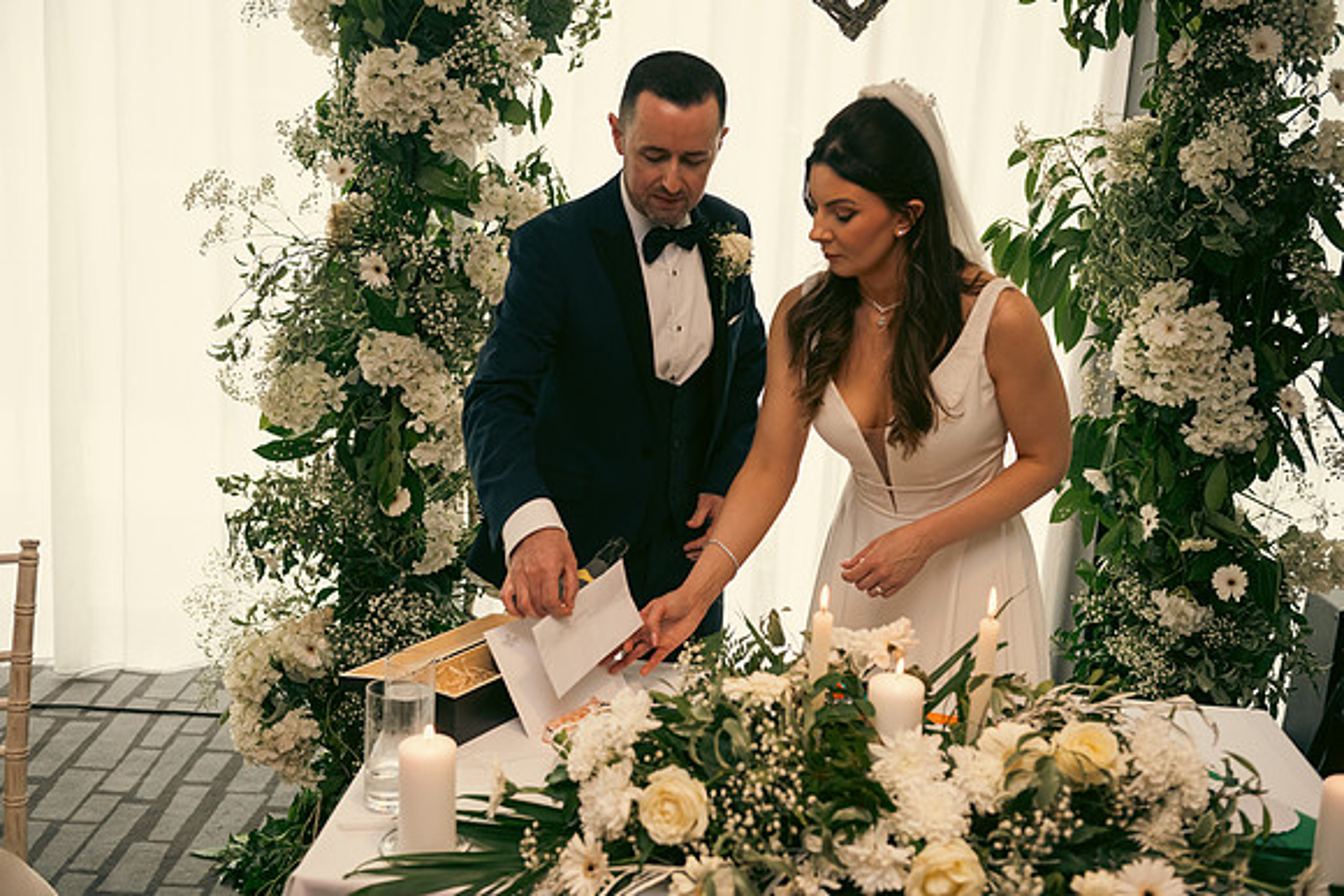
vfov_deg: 31.9
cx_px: 672
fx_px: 1568
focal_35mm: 42
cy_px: 448
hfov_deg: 46.4
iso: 640
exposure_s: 1/160
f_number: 3.5
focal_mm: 42
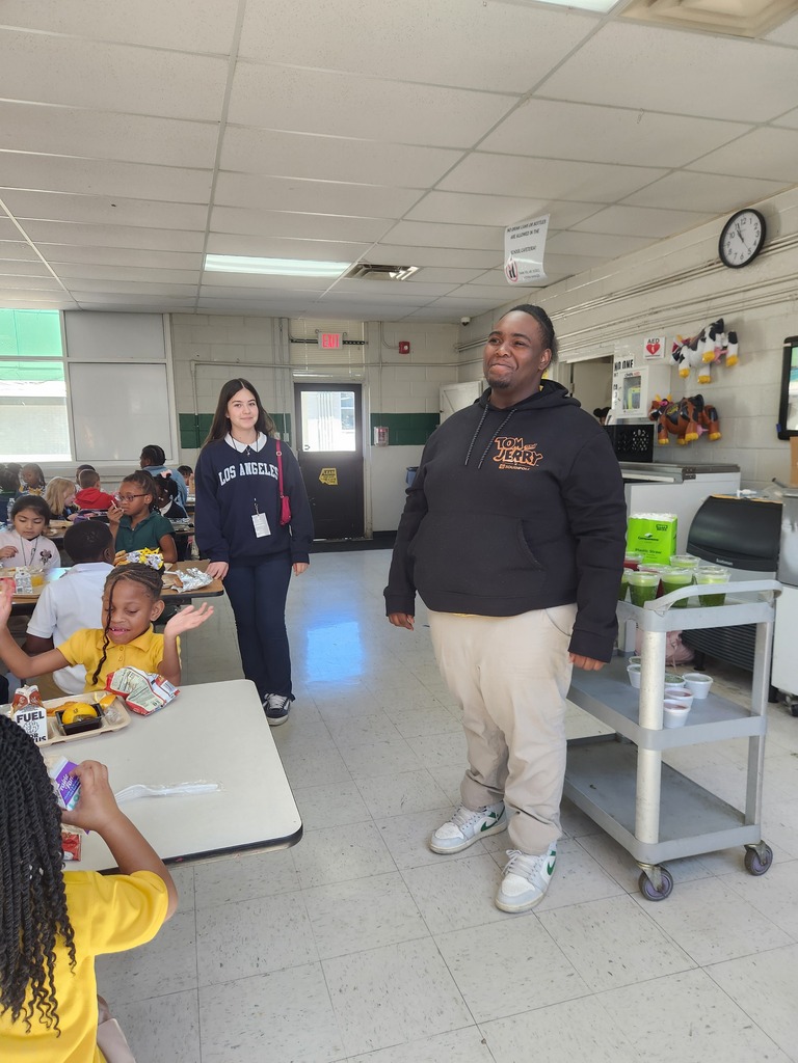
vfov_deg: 73.9
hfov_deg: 58.9
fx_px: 707
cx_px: 399
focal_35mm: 23
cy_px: 532
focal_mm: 5.4
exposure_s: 1/180
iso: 125
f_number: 1.8
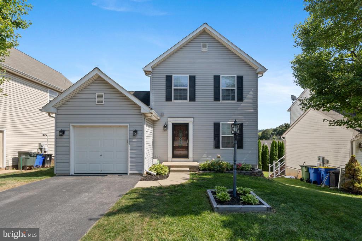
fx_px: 166
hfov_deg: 95.0
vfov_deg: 72.1
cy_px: 120
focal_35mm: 16
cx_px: 181
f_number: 8
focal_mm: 11
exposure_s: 1/125
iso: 100
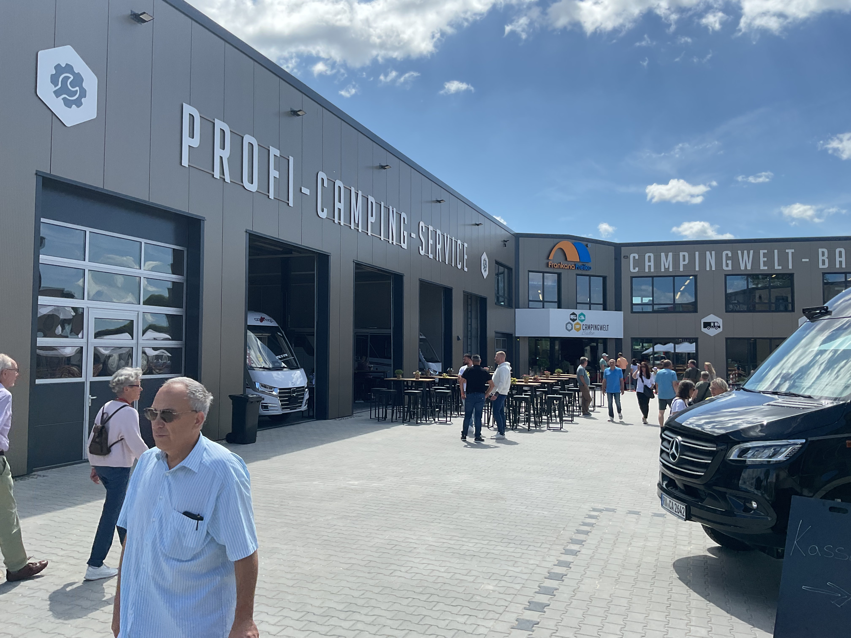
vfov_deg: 48.2
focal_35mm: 29
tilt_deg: +0.7
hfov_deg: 61.7
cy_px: 319
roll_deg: -0.7
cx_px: 426
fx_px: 713
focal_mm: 3
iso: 16
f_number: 1.8
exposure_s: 1/1848
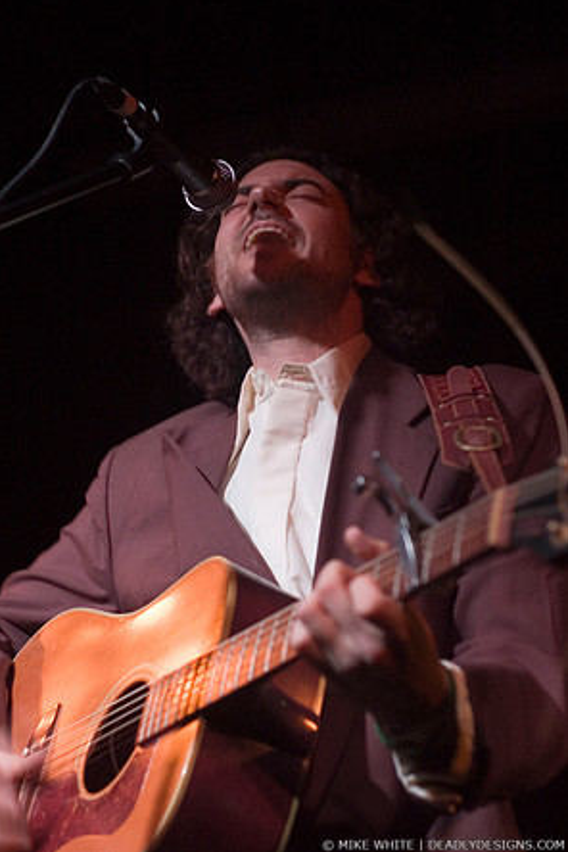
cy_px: 422
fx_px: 1799
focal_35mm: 76
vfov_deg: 26.7
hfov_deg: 17.9
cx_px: 283
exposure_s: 1/30
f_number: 2.8
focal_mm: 50
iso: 800
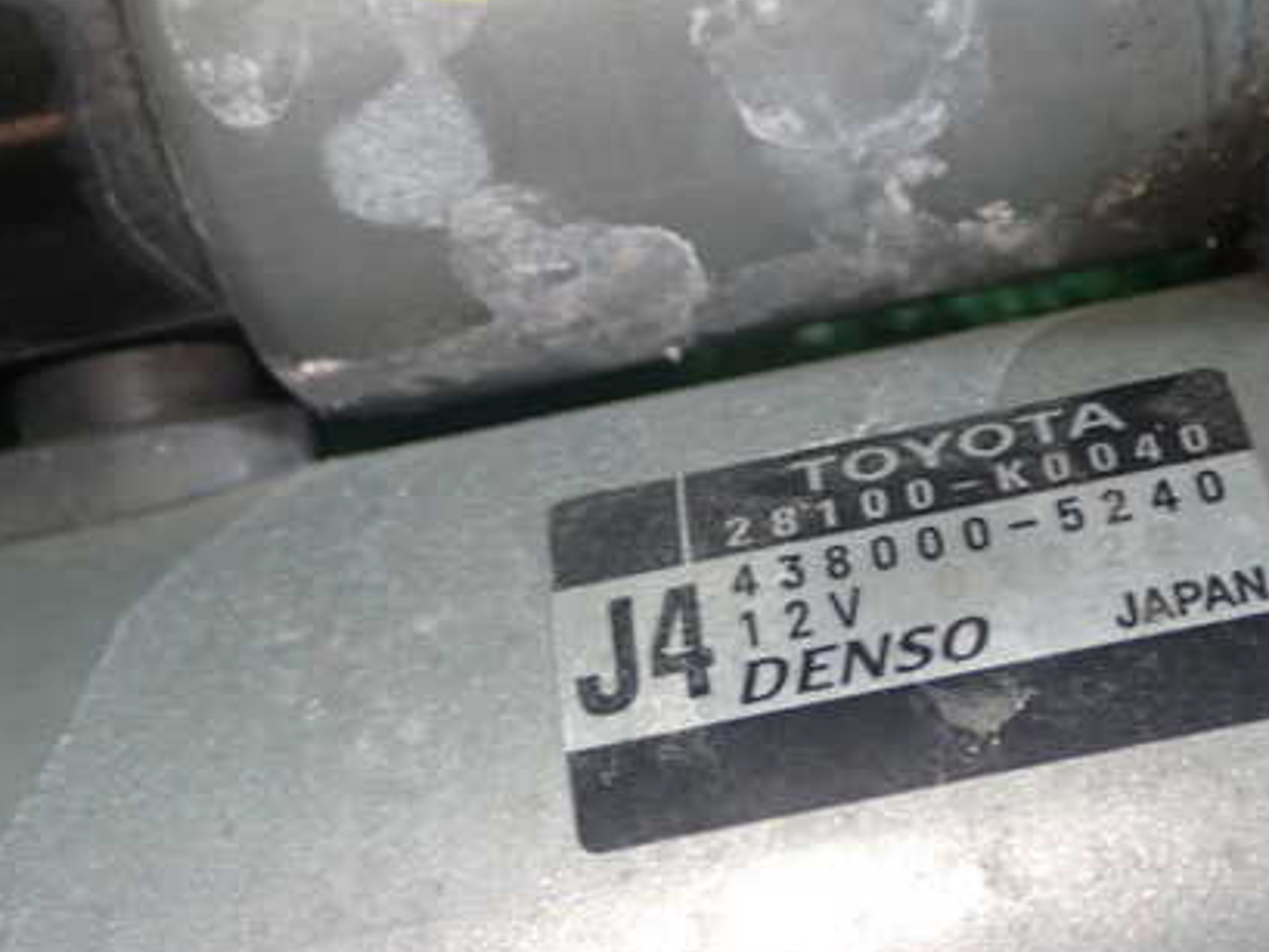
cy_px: 524
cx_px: 822
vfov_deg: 21.3
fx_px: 2530
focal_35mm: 69
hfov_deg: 28.0
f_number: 3.1
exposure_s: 1/50
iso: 200
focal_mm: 8.4
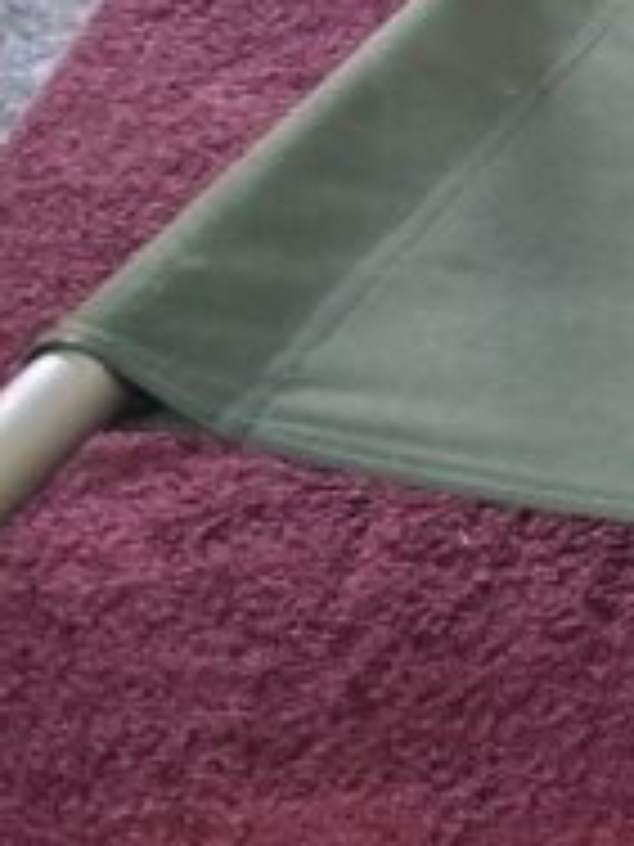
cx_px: 1434
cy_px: 382
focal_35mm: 125
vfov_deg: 15.8
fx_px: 3053
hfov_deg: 10.5
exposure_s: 1/50
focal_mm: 5.54
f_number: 1.8
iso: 160
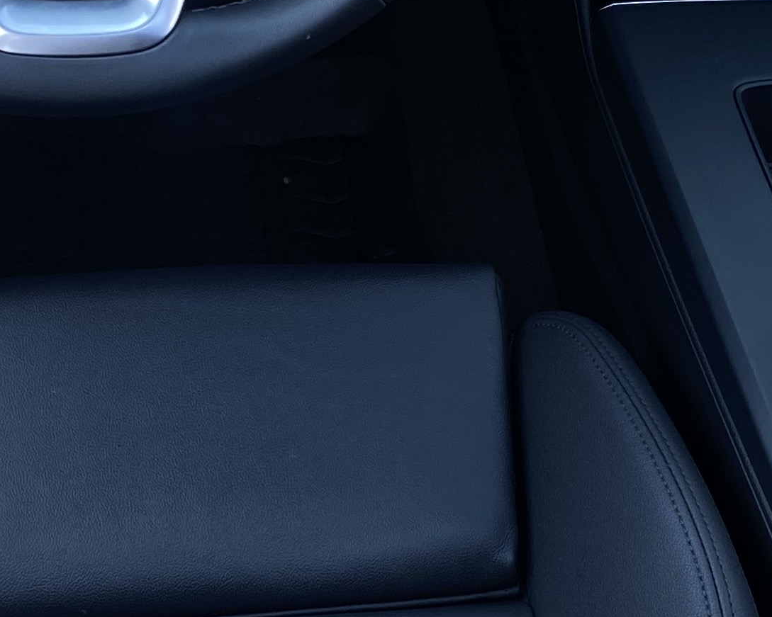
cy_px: -5
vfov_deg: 16.0
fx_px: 2148
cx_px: 430
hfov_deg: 20.4
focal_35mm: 94
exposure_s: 1/120
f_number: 1.8
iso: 80
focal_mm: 4.25
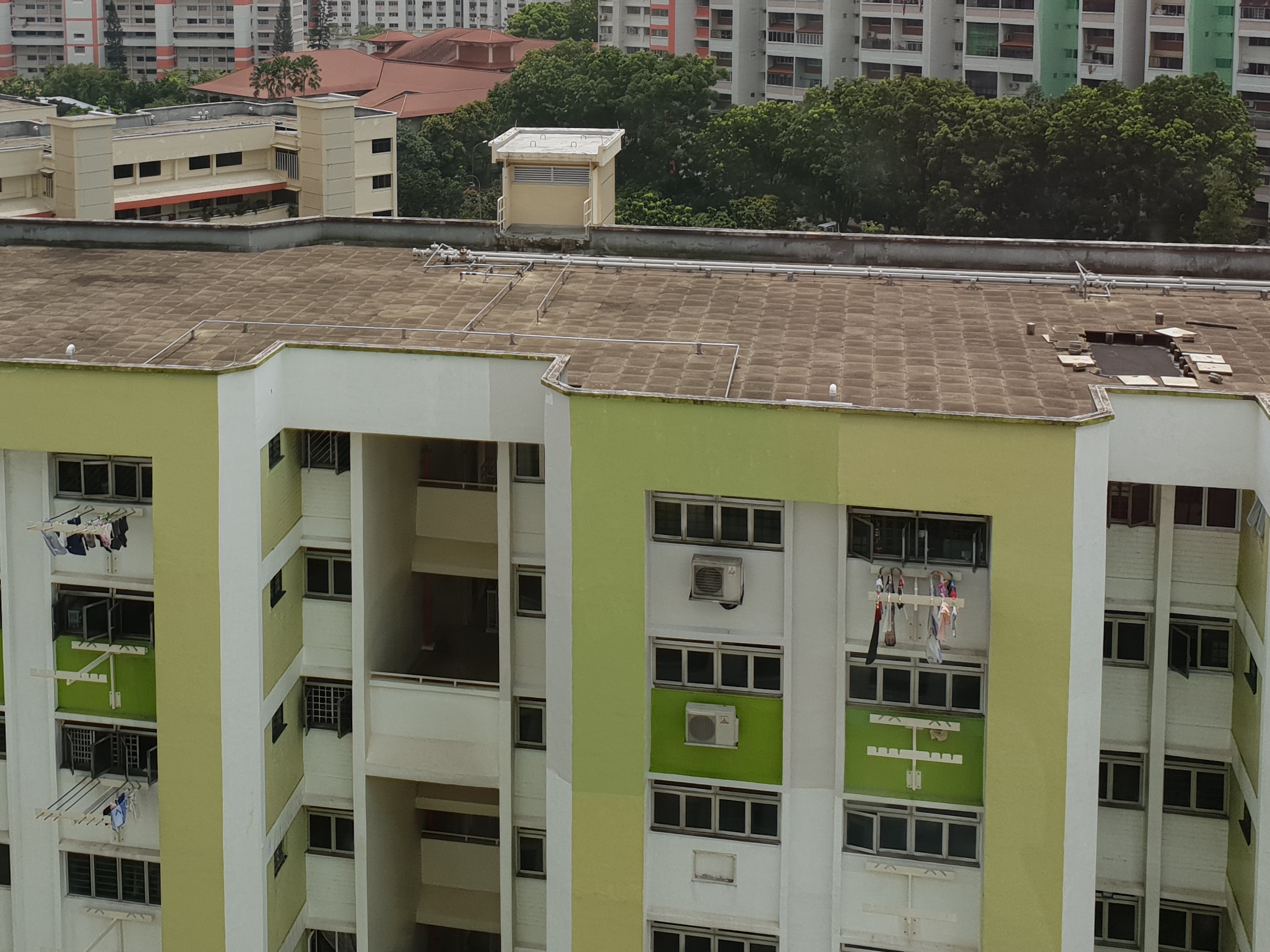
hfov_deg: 38.3
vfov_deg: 28.4
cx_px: 381
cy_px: 79
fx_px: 1798
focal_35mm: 49
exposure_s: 1/1616
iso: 50
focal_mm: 4.3
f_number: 2.4
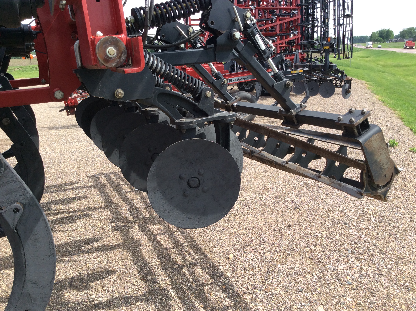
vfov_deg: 44.1
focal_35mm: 32
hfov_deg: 56.9
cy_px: 156
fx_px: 384
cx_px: 208
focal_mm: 3.3
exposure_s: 1/689
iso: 32
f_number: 2.4
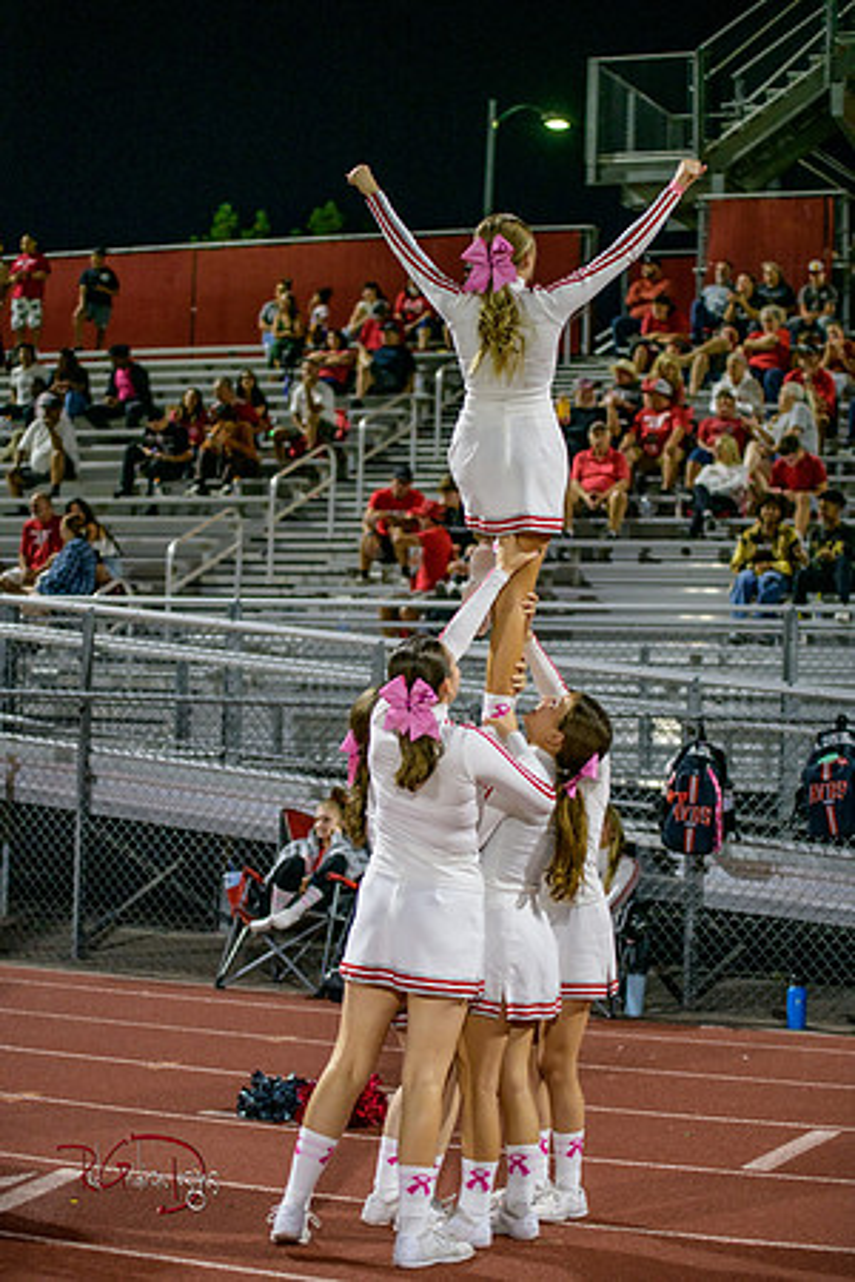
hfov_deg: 19.5
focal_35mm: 70
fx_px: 2494
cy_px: 641
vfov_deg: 28.8
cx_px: 428
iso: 1600
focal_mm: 70
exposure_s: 1/250
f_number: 2.8
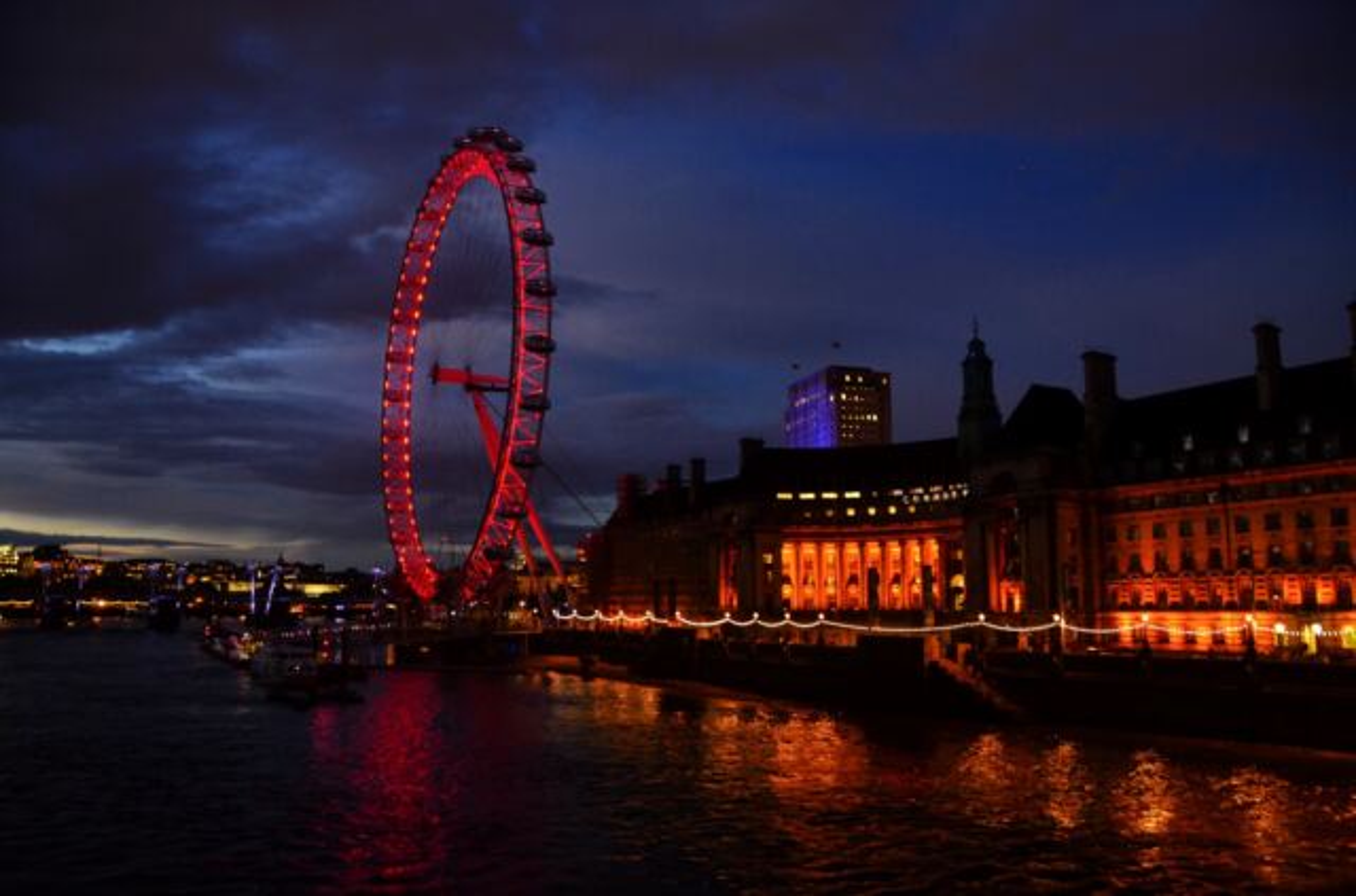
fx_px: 1014
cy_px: 448
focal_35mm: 27
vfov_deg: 47.7
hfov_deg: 67.5
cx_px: 678
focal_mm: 18
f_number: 3.5
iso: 400
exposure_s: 1/10
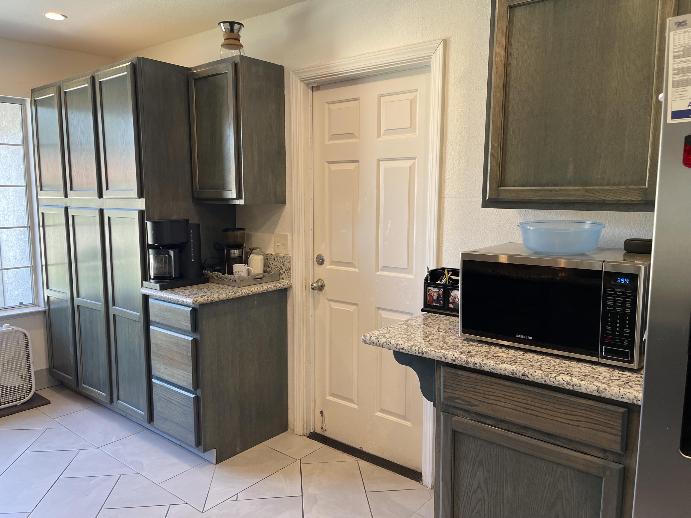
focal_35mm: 25
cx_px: 346
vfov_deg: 54.9
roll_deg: +0.6
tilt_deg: -6.8
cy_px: 259
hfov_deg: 69.4
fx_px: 499
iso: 125
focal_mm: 5.1
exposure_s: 1/120
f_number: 1.6
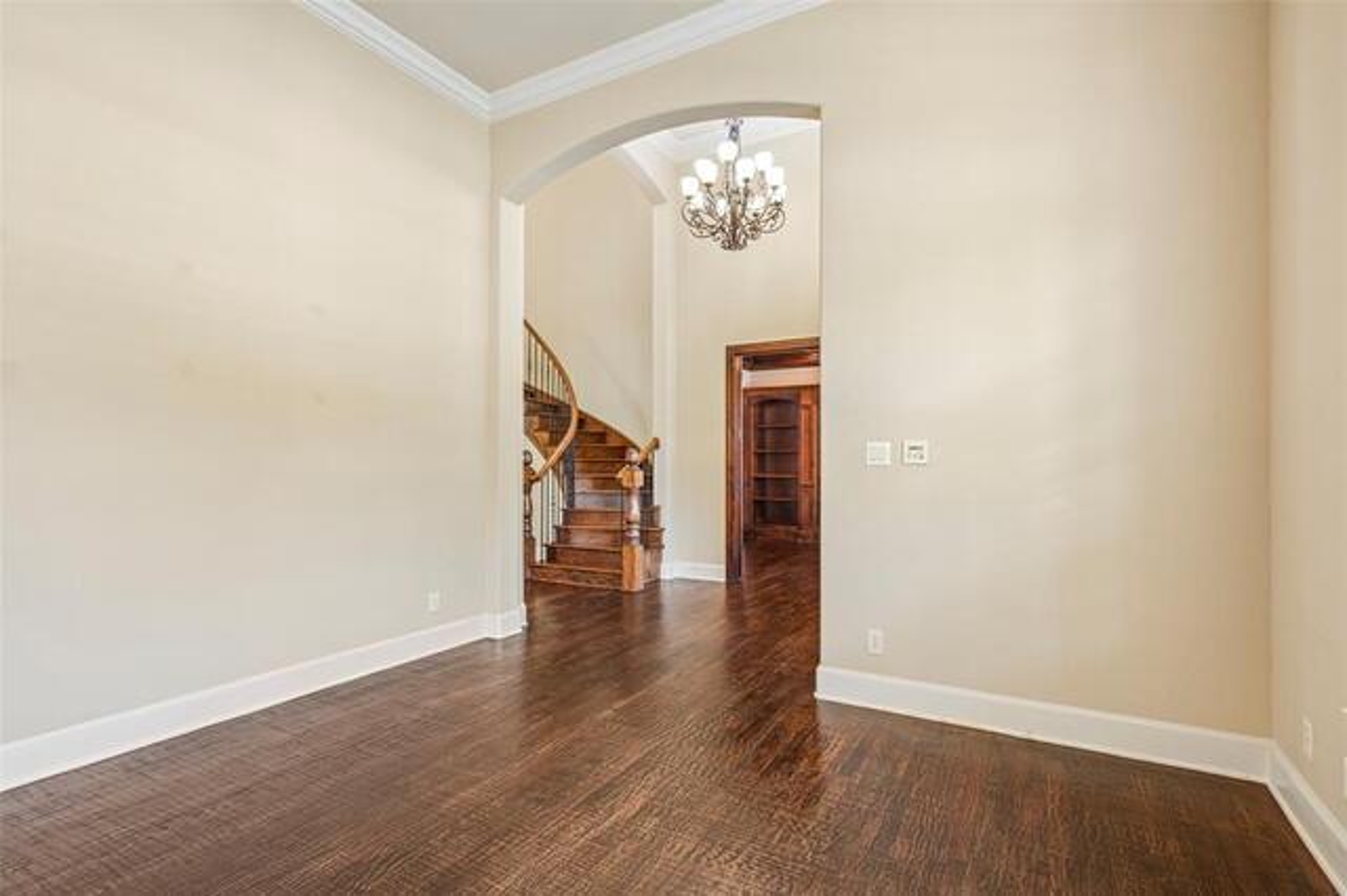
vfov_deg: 70.4
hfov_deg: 93.3
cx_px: 674
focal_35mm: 17
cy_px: 448
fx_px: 636
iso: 400
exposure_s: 1/8
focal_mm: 17
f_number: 8
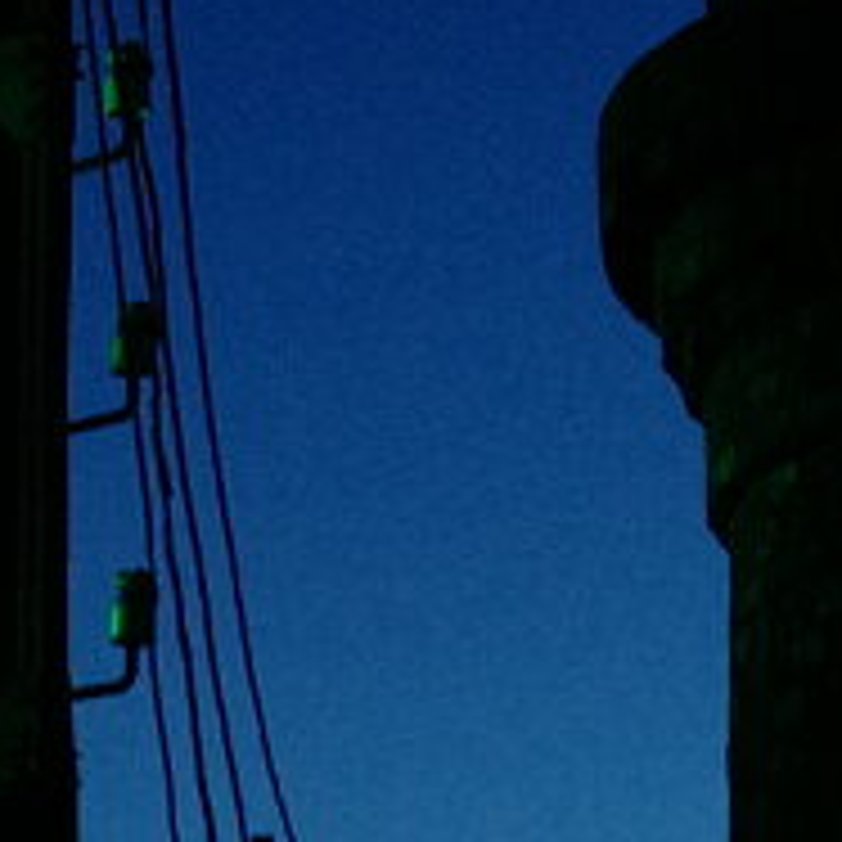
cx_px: 450
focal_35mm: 255
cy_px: -155
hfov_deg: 6.9
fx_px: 7017
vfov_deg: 6.8
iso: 2500
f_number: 1.7
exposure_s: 1/60
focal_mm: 28
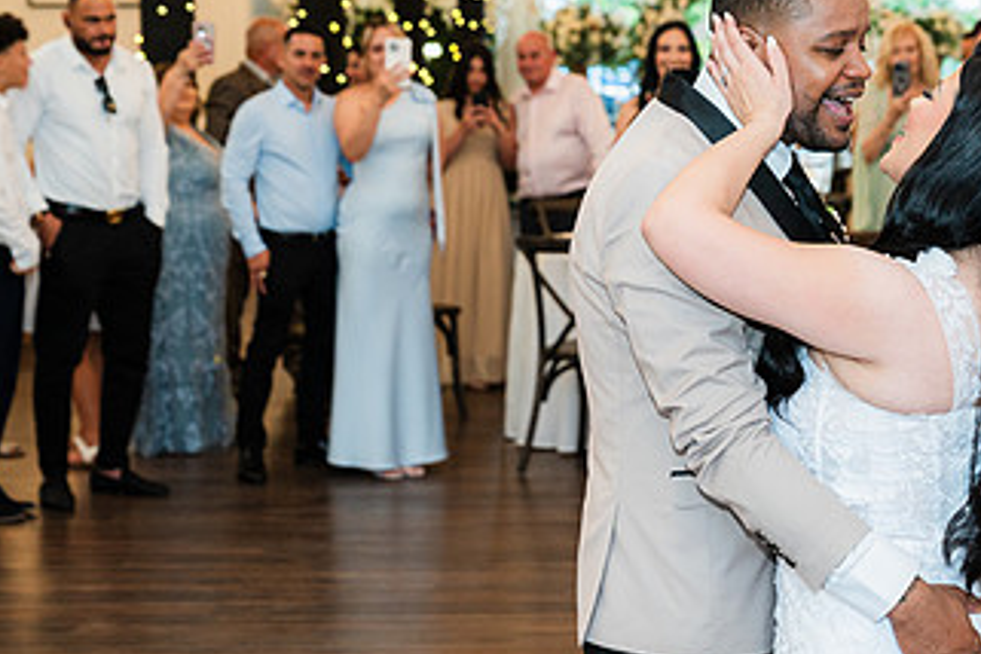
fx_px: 2670
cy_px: 133
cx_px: 831
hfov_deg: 20.5
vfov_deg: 13.9
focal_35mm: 98
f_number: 4.5
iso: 400
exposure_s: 1/125
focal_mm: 54
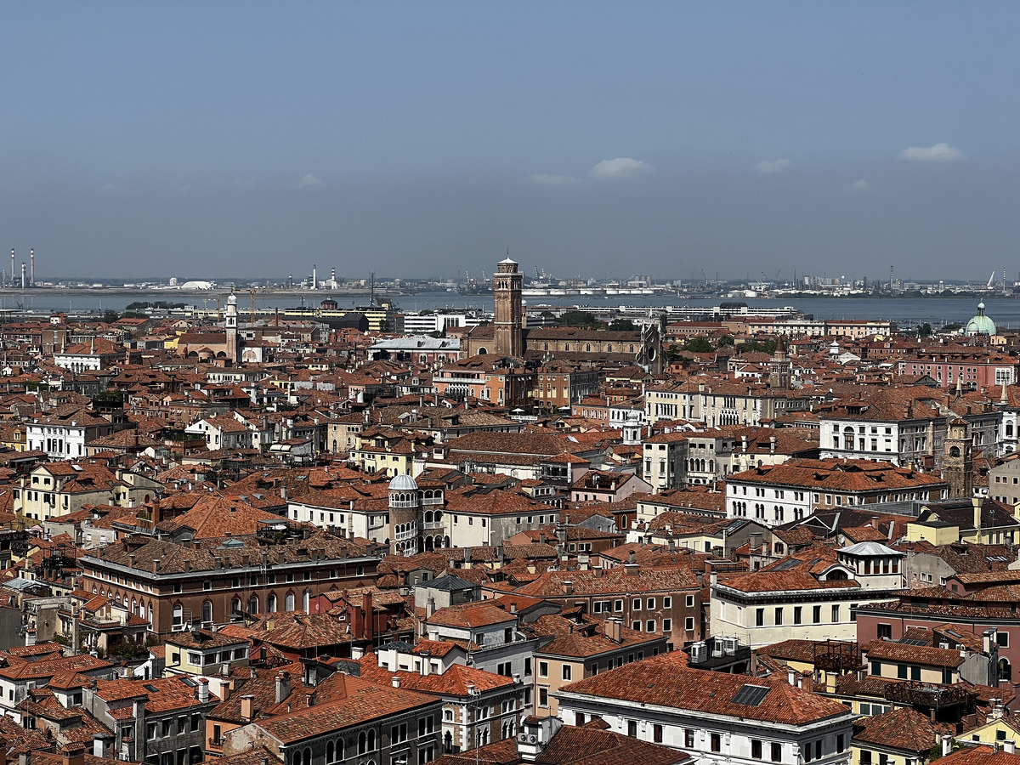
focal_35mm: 77
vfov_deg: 19.1
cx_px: 510
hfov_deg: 25.3
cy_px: 382
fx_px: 2269
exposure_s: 1/1292
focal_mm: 9
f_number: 2.8
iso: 32
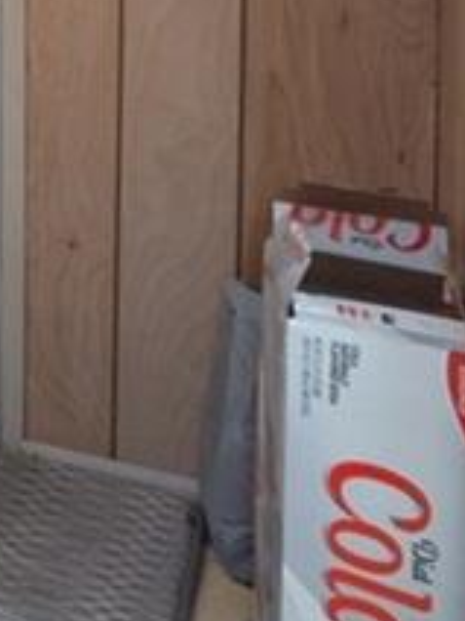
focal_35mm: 116
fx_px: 2078
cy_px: -477
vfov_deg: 14.9
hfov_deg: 6.6
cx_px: -1775
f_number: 8
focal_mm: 16
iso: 400
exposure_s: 4
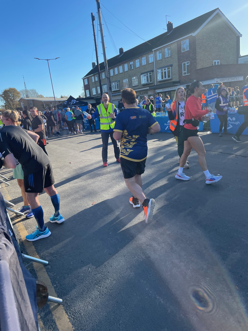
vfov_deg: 67.3
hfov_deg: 53.1
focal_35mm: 26
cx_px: 124
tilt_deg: -16.9
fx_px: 248
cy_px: 166
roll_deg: +7.9
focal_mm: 4.2
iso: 32
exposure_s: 1/855
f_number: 1.6
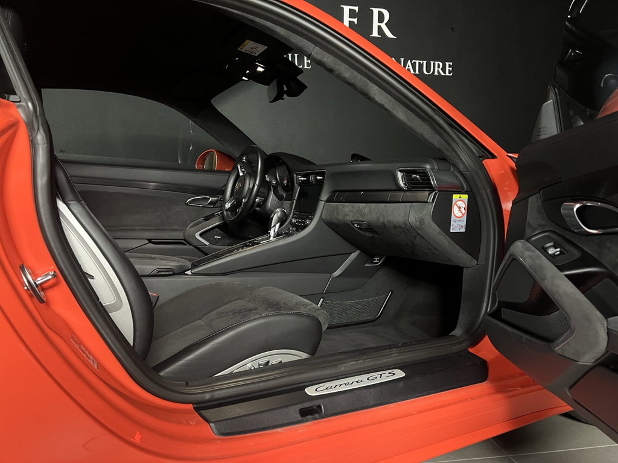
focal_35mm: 26
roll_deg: -0.1
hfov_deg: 67.3
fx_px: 464
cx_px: 309
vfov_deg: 53.1
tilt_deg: -5.2
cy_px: 232
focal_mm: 5.7
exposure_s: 1/33
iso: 640
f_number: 1.5
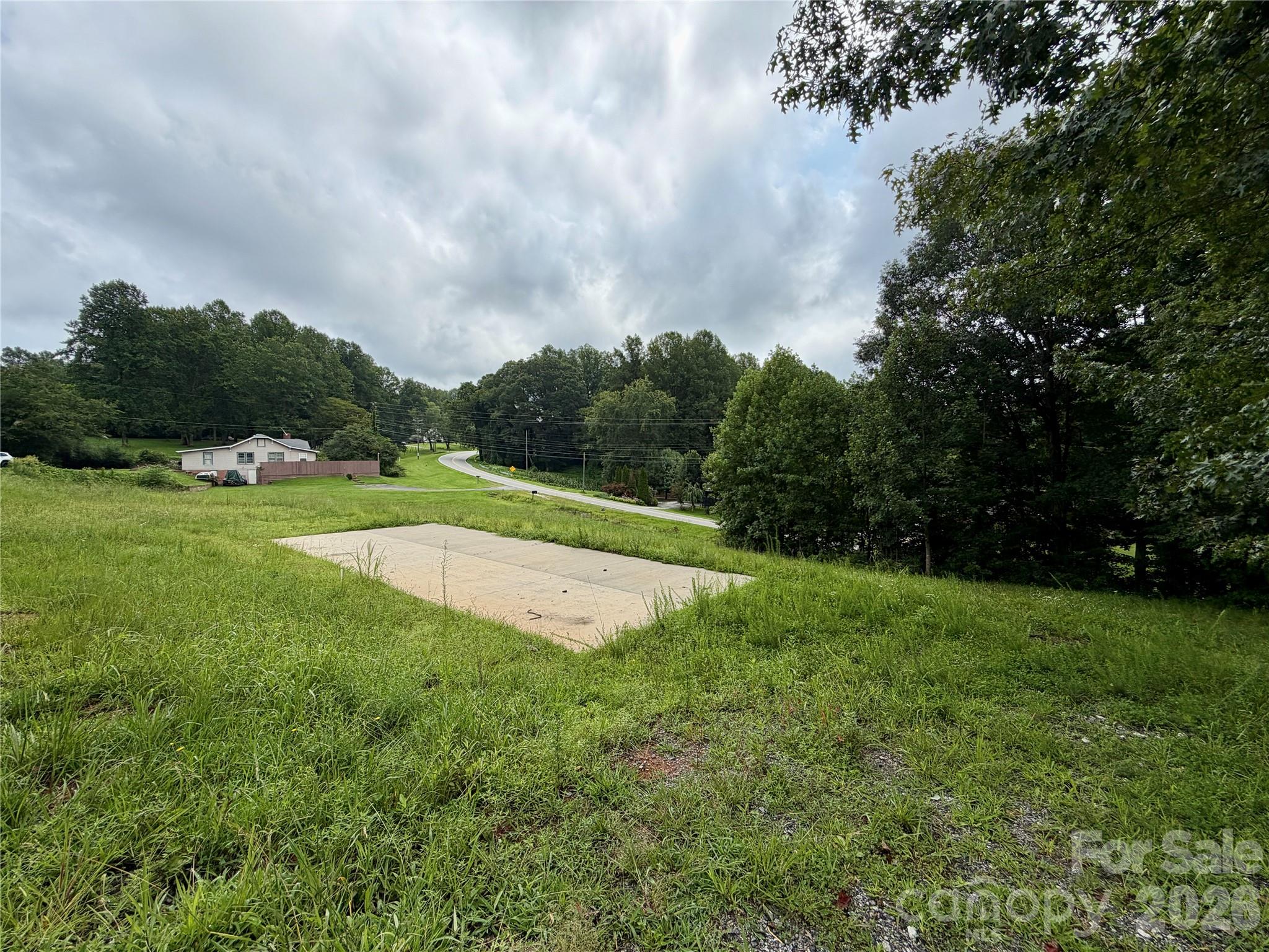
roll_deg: +0.2
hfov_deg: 102.1
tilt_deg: -2.4
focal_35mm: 14
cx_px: 634
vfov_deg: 85.7
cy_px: 476
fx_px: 513
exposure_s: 1/1285
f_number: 2.2
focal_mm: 2.22
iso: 20
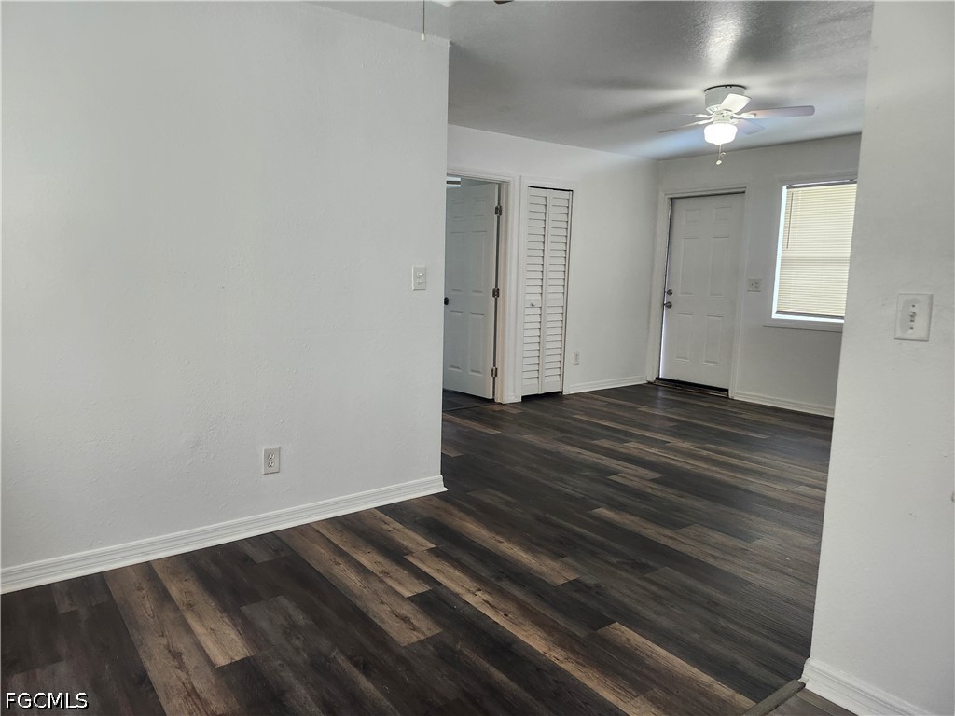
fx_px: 635
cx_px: 478
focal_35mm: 23
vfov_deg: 58.9
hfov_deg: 73.9
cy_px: 358
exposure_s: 1/120
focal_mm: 5.54
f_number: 1.8
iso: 320
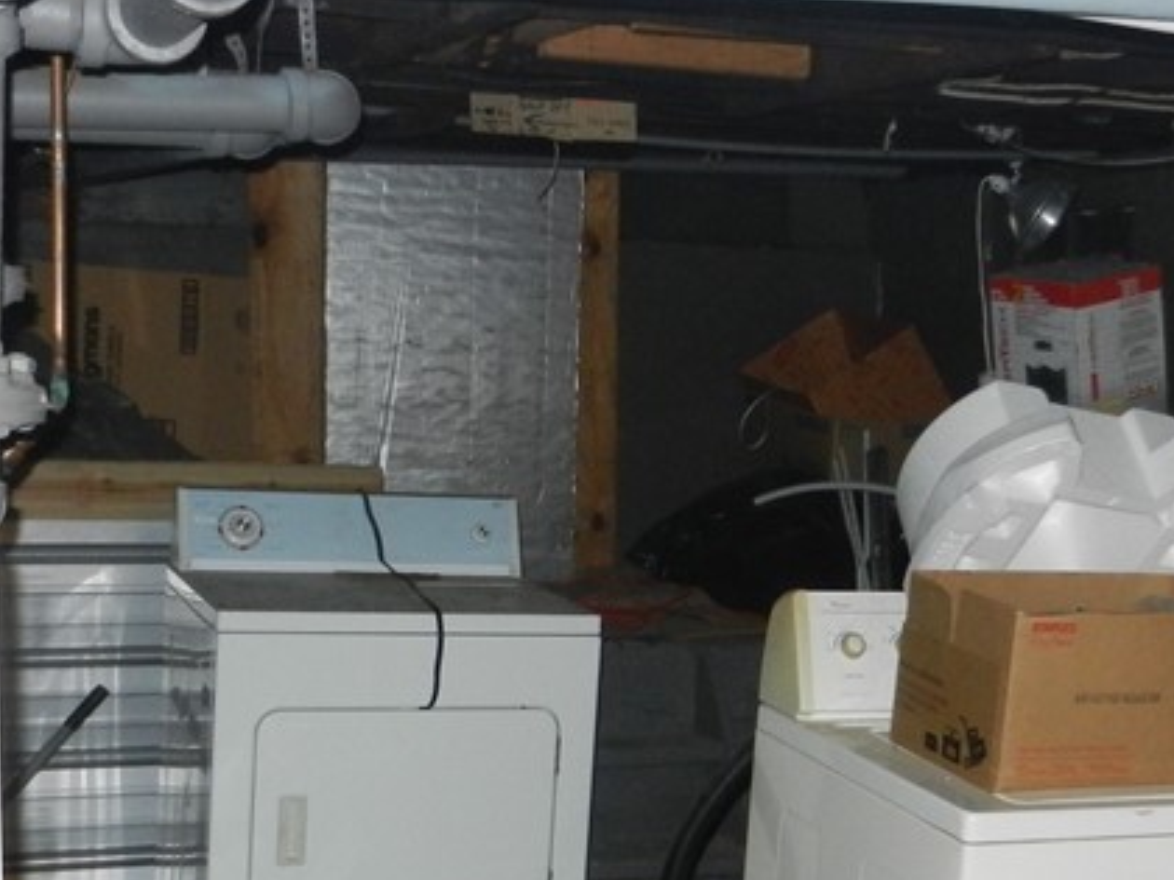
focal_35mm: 61
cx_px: 710
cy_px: 598
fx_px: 2069
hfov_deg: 31.6
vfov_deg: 23.9
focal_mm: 4.5
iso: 360
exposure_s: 1/30
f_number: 3.5
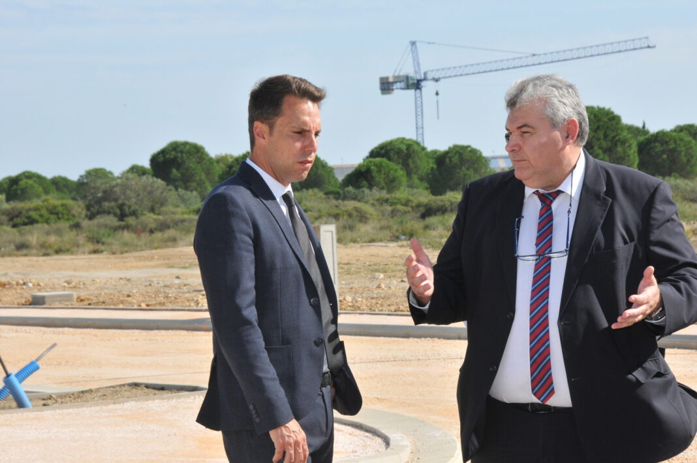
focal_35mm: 142
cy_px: 232
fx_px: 2755
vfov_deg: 9.6
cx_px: 348
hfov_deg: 14.4
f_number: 18
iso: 500
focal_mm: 95
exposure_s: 1/250
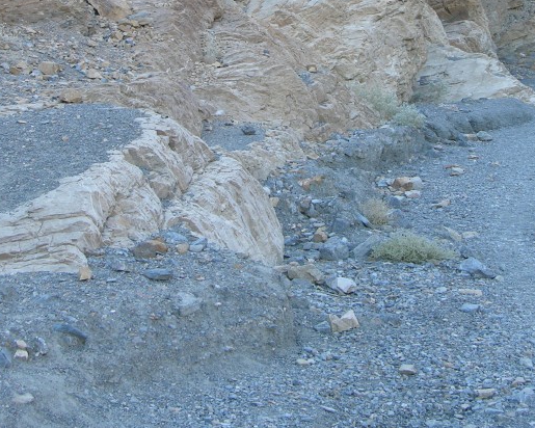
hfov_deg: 19.8
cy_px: 46
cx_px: 285
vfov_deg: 15.7
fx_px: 1536
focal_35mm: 97
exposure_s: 1/62.5
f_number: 3.8
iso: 50
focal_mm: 12.7
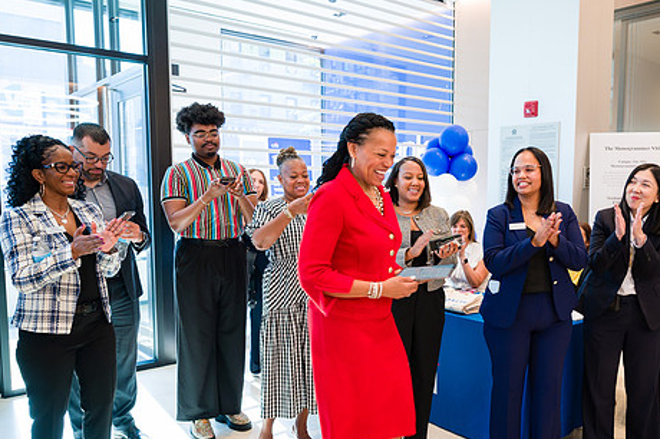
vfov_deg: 41.0
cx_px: 397
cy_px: 240
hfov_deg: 58.3
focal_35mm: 32
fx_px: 586
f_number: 3.2
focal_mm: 25
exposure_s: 1/200
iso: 400
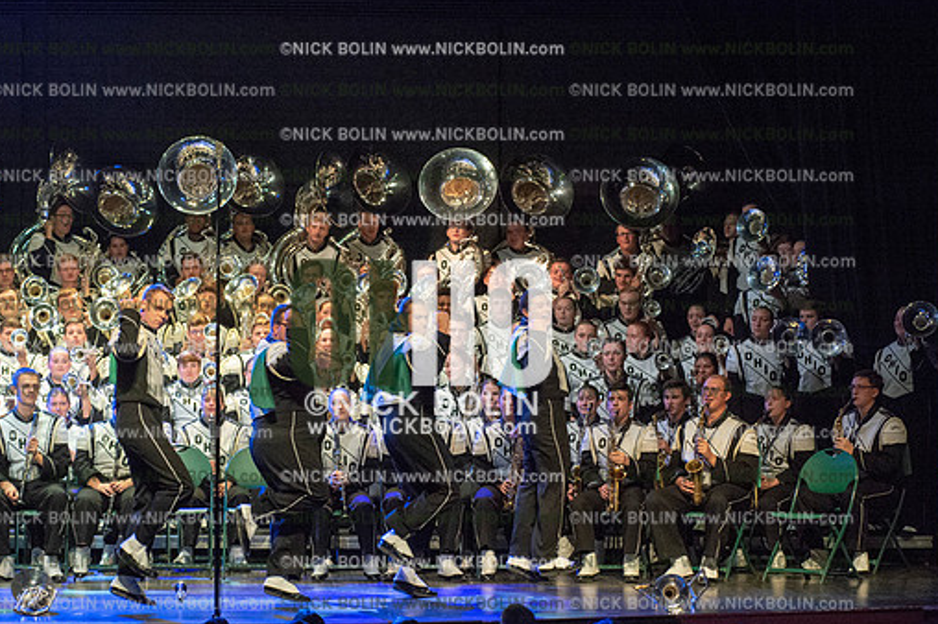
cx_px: 421
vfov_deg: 8.6
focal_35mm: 160
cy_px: 347
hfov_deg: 12.8
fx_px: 4166
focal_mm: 140
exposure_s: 1/400
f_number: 5.6
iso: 8000
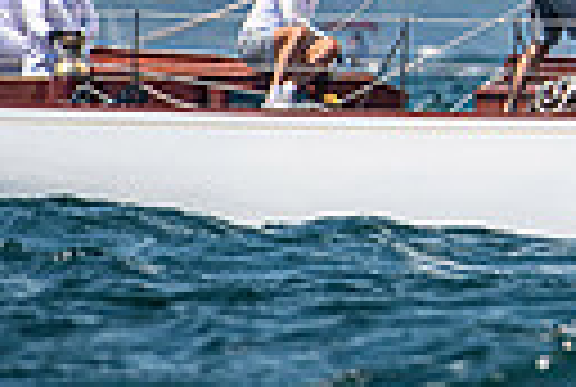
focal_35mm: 2712
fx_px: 43493
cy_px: -214
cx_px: 1048
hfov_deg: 0.8
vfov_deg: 0.5
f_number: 5
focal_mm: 400
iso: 400
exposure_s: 1/4000
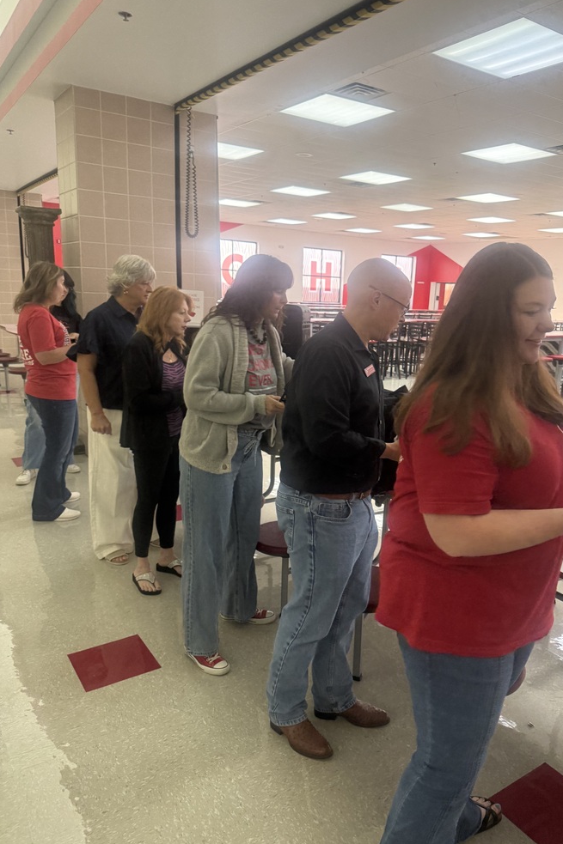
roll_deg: -0.1
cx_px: 328
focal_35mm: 26
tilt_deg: -12.4
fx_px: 610
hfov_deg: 49.3
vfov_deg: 69.4
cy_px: 434
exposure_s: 1/120
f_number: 1.78
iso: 250
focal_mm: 6.76
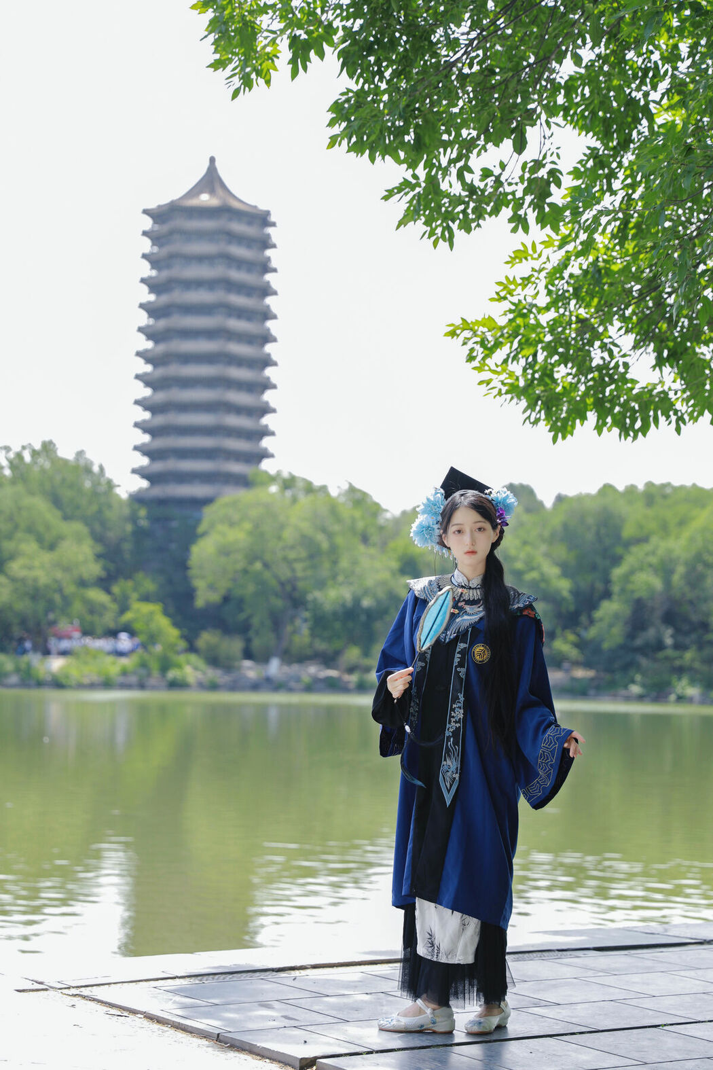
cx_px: 356
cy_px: 535
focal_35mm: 75
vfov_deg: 27.0
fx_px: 2228
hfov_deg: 18.2
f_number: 2.8
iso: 100
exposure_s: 1/400
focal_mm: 70
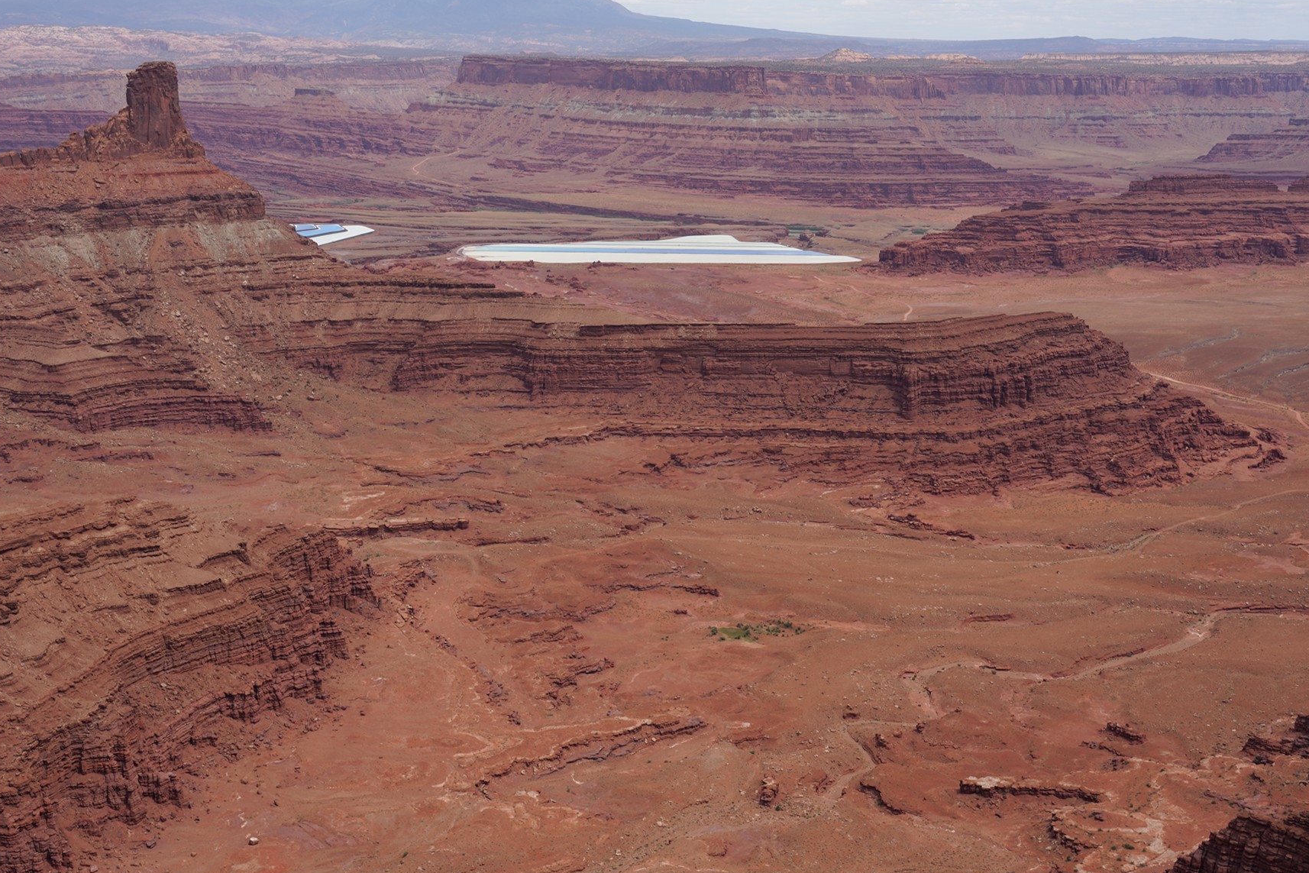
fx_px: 1782
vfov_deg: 27.5
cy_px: 421
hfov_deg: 40.3
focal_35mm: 49
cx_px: 630
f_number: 18
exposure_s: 1/100
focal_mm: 42
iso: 100
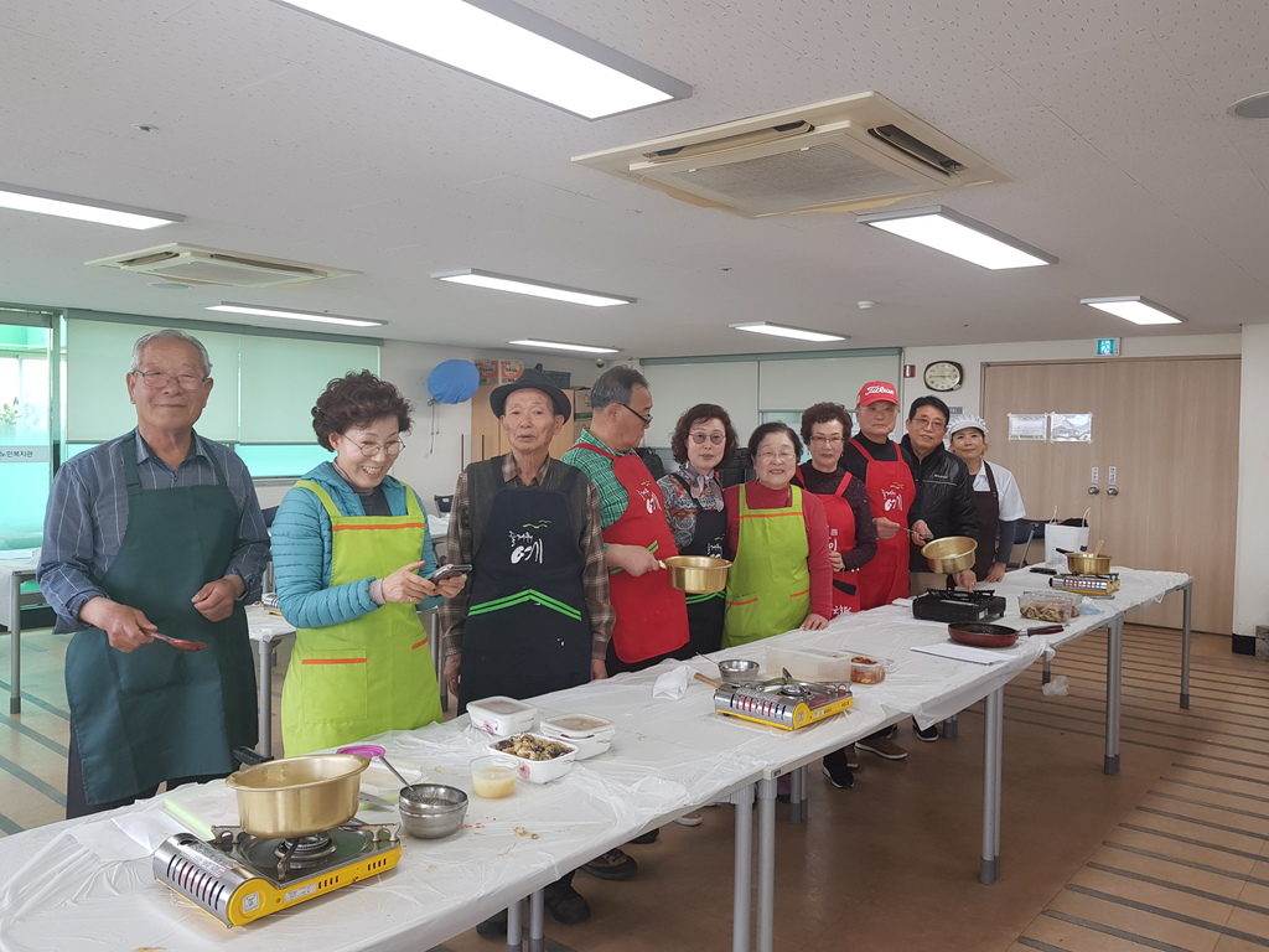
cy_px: 476
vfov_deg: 53.1
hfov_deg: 67.3
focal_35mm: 26
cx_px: 634
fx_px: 953
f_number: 1.7
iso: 64
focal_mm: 4.3
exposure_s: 1/60
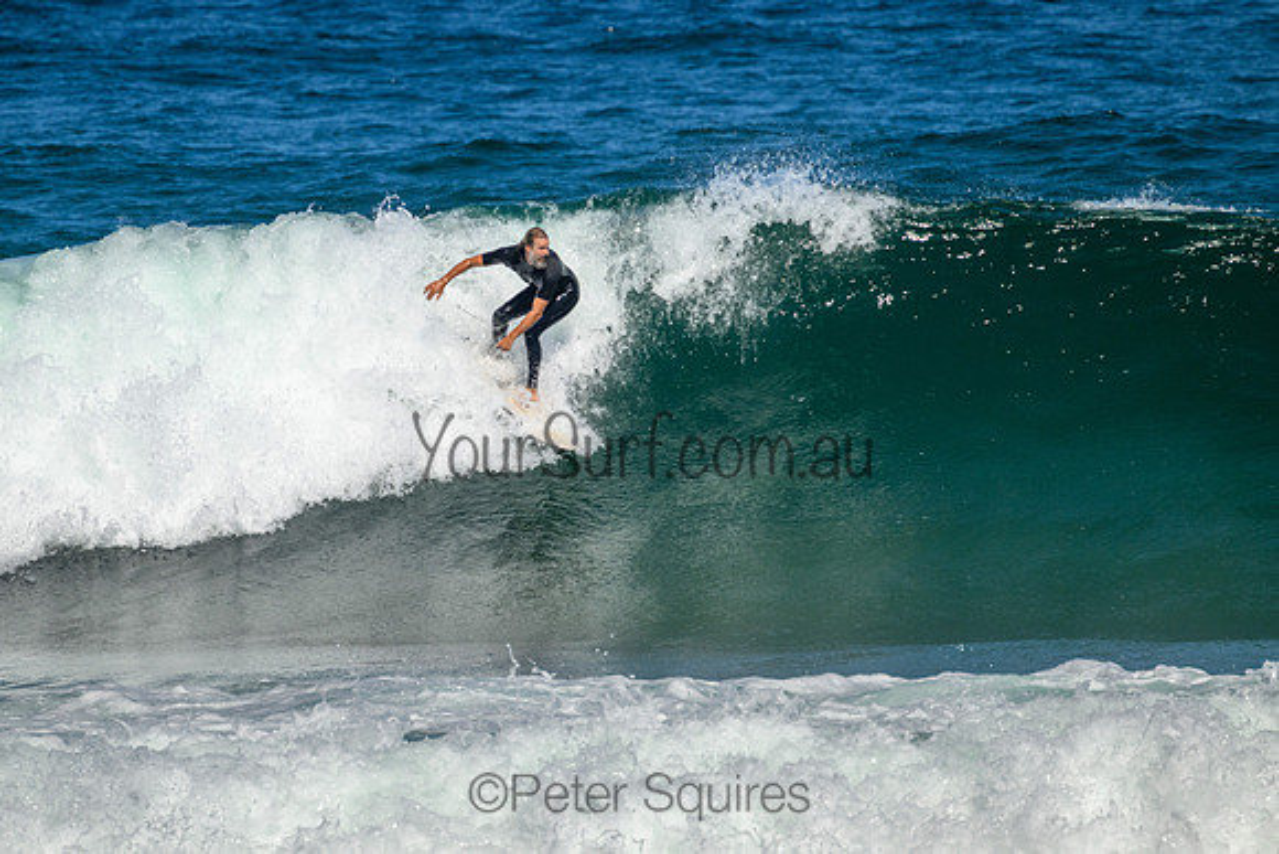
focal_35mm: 920
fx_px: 32704
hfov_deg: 2.2
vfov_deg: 1.5
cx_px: 546
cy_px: 365
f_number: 11
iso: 720
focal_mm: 800
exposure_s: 1/2000
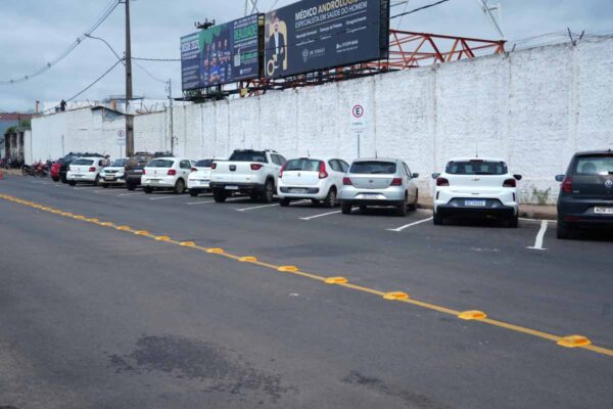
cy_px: 204
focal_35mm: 42
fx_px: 715
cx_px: 306
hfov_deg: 46.4
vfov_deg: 31.9
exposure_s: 1/800
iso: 64
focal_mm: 42
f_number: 4
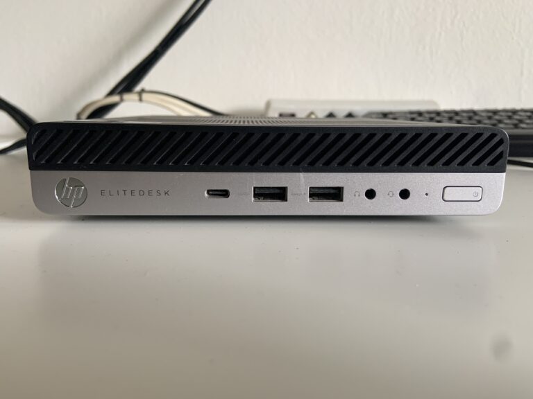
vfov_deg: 53.1
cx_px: 266
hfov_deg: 67.3
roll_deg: -0.6
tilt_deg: -12.0
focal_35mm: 26
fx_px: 400
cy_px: 200
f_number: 1.8
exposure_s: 1/85
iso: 100
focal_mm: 4.25
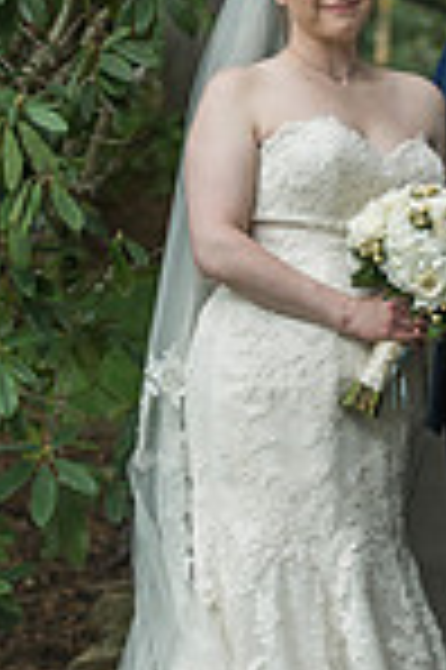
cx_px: 338
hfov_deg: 6.5
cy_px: 198
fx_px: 3949
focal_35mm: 212
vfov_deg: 9.7
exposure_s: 1/800
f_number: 2.8
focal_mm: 70
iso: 500
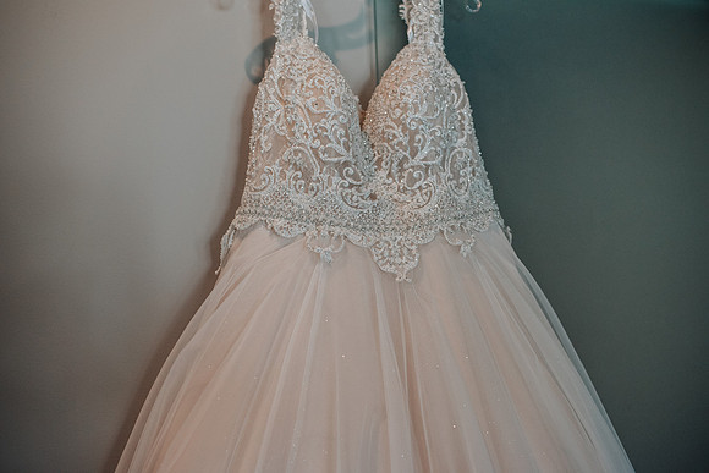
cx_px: 354
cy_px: 236
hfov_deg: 54.4
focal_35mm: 35
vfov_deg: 37.9
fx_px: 689
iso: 1800
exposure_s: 1/640
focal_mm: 35
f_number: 2.5
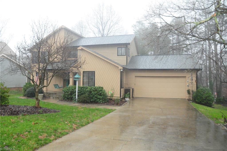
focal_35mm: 60
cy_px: 76
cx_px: 114
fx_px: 378
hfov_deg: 33.5
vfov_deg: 22.5
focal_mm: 40
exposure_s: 1/60
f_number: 5
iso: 2000
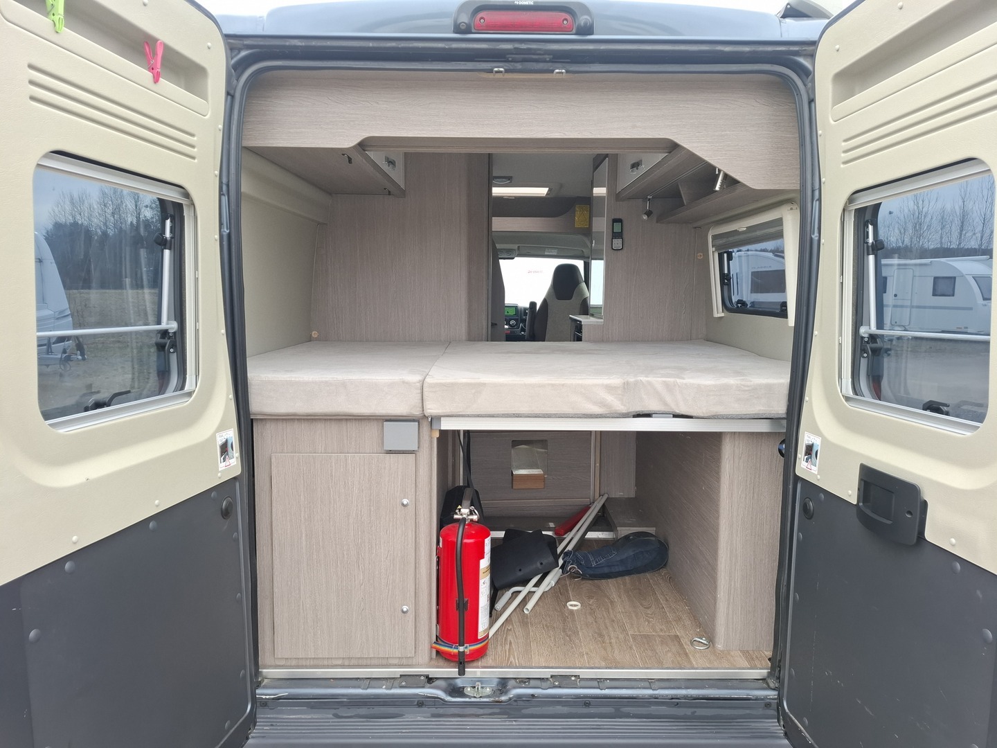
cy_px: 374
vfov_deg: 58.9
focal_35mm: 23
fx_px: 662
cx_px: 498
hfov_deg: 73.9
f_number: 1.8
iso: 50
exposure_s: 1/282
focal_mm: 5.54
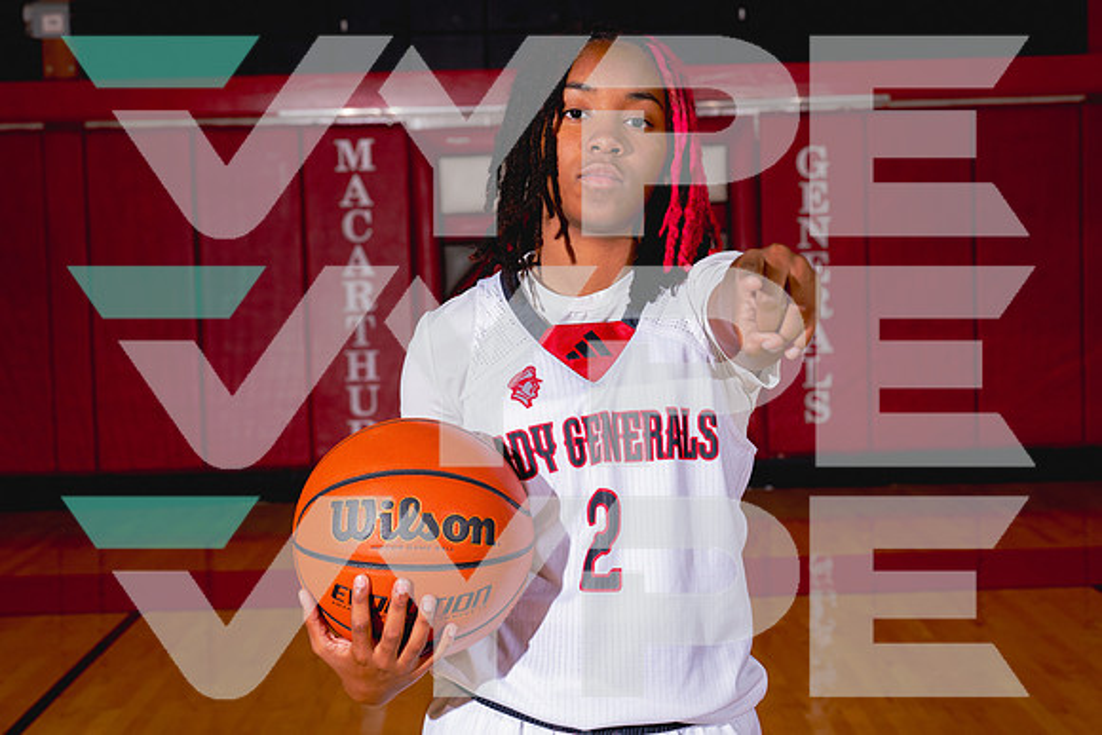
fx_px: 2143
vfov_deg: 19.5
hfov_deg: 28.8
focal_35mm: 70
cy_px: 368
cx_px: 551
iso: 800
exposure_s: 1/250
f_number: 8
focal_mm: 70
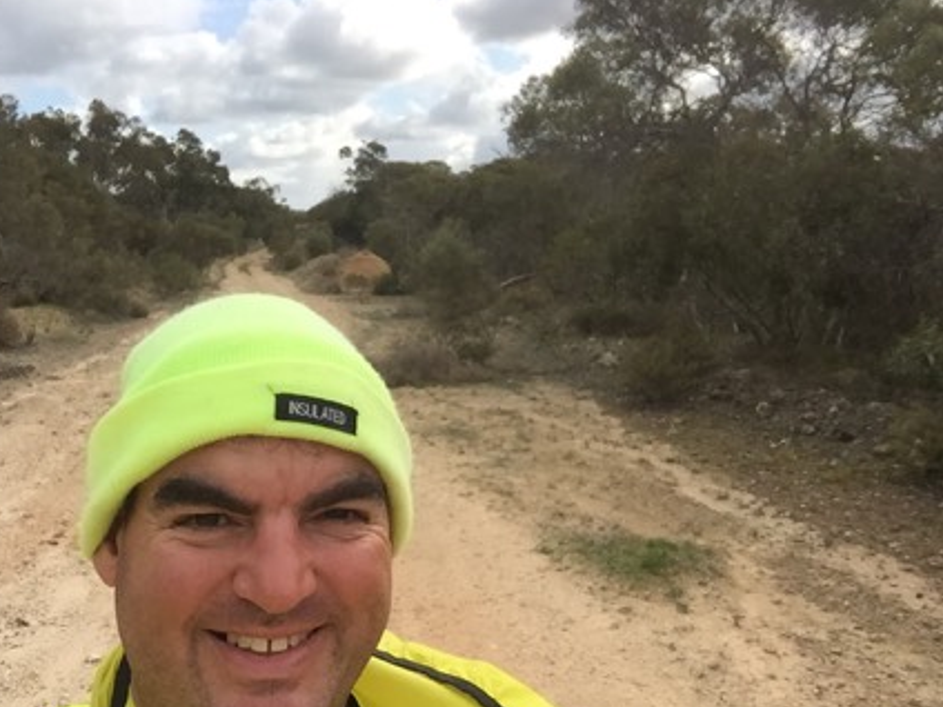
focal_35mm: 38
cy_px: 387
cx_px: 367
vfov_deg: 37.7
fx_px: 1035
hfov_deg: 48.6
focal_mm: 2.65
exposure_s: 1/777
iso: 32
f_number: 2.2
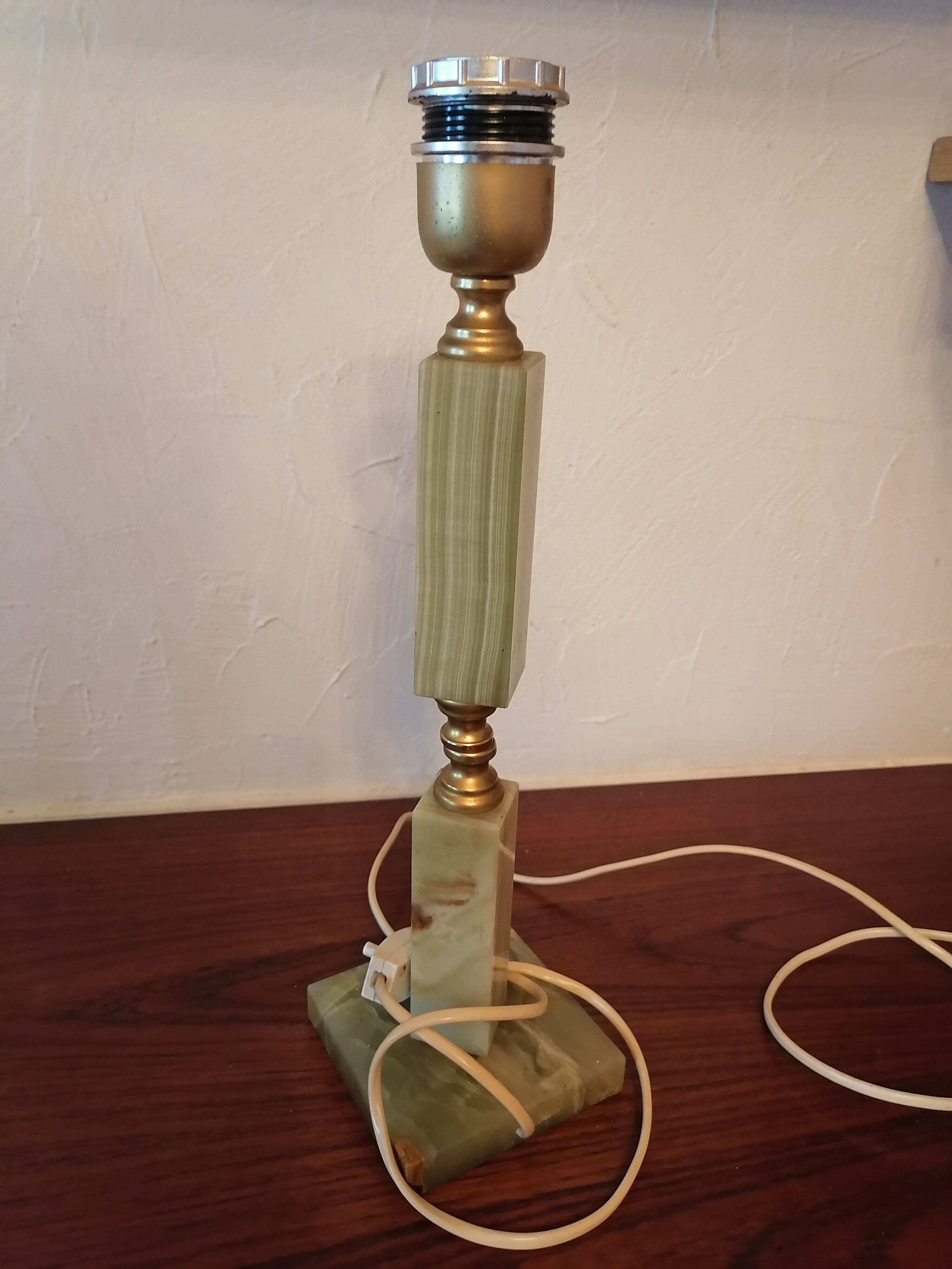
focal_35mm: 27
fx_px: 990
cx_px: 476
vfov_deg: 65.3
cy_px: 634
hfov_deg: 51.4
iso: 640
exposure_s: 1/25
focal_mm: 5.3
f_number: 1.8
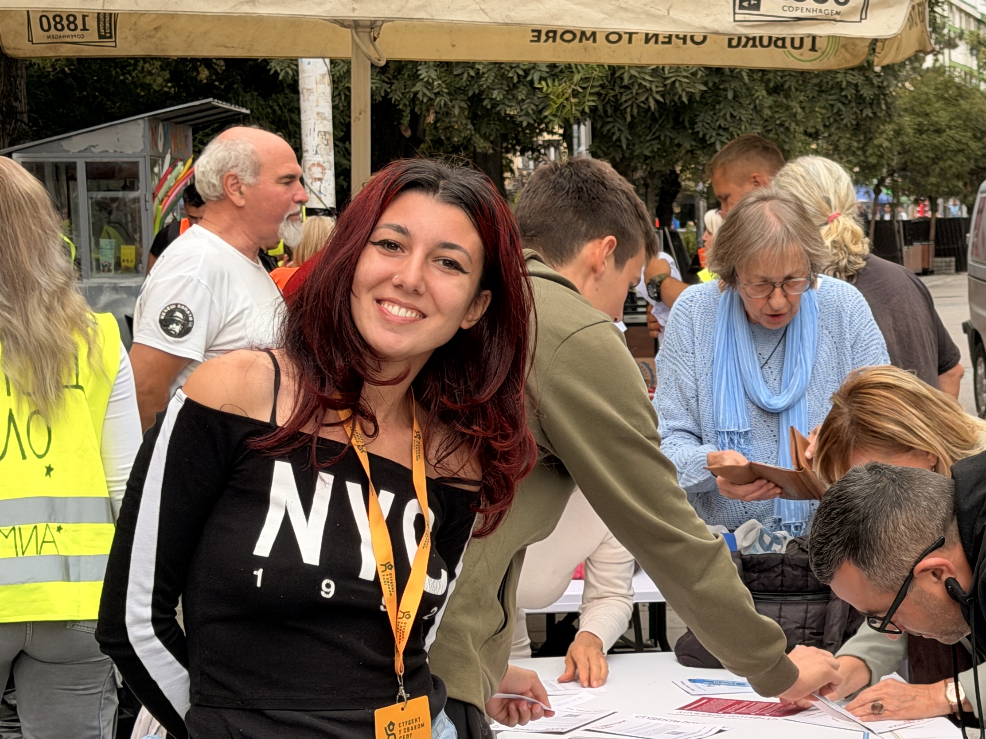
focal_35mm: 87
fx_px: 2478
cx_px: 781
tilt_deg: -4.9
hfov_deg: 22.2
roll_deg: +1.8
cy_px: 415
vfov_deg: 17.0
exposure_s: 1/120
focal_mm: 6.76
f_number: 1.78
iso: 80
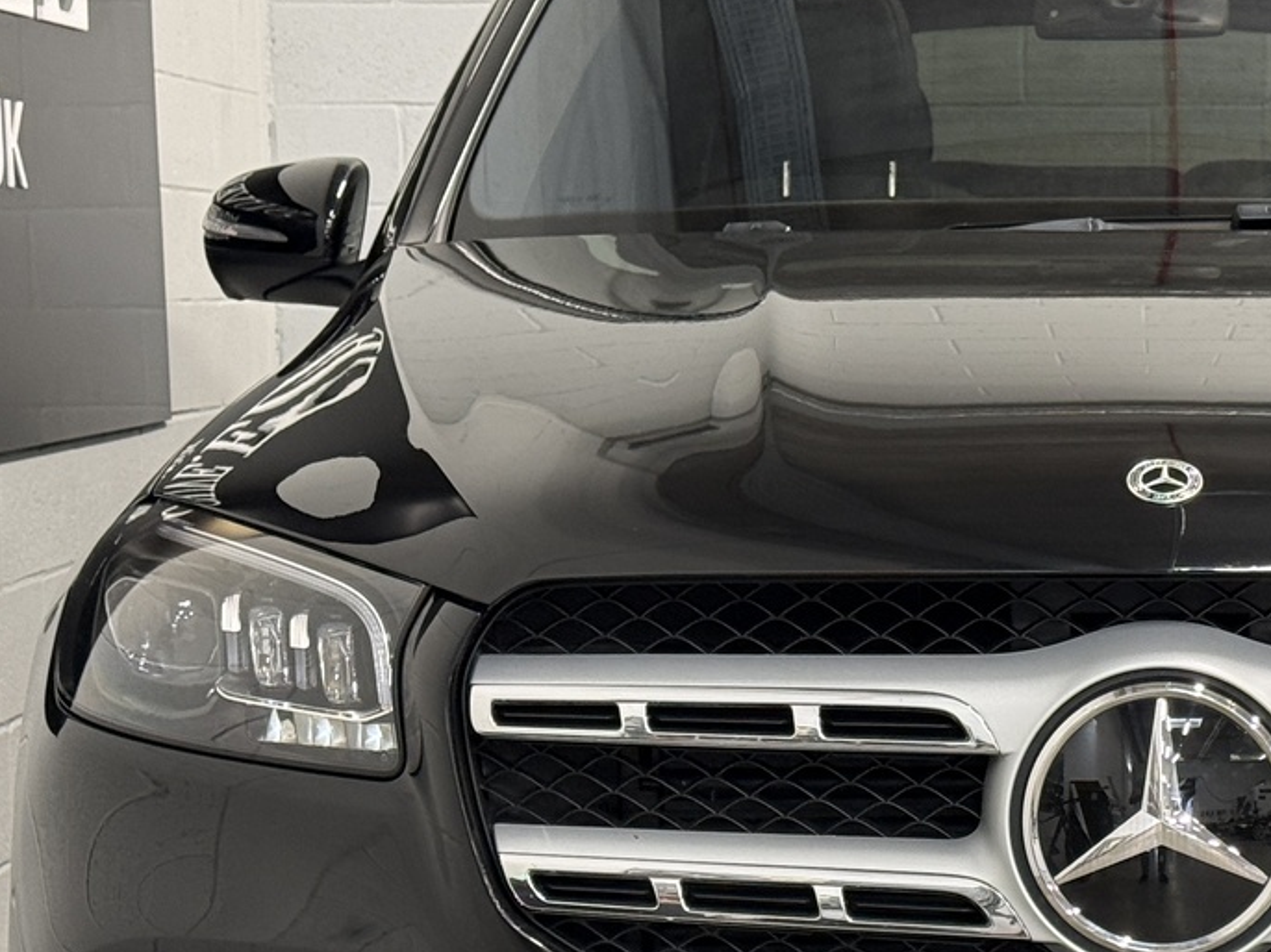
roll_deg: +0.1
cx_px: 1075
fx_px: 4111
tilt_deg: -7.2
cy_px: 793
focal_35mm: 112
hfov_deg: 17.4
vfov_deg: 13.1
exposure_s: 1/50
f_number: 1.78
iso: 200
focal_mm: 6.76
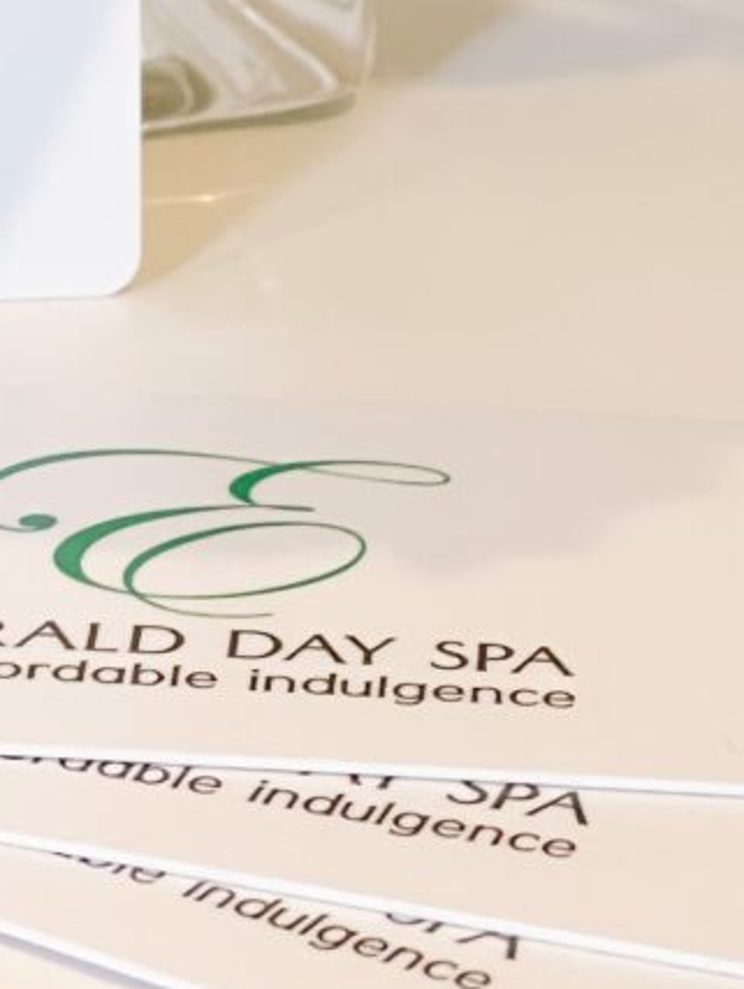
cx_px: -14
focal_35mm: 230
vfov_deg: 8.3
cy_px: -651
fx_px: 6581
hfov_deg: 6.4
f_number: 2.2
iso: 400
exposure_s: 1/60
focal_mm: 7.5
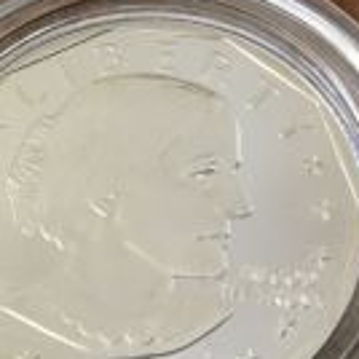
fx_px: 974
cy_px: 284
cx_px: 157
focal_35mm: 83
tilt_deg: -72.3
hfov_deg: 20.9
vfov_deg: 20.7
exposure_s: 1/30
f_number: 2.4
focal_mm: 3.3
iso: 200
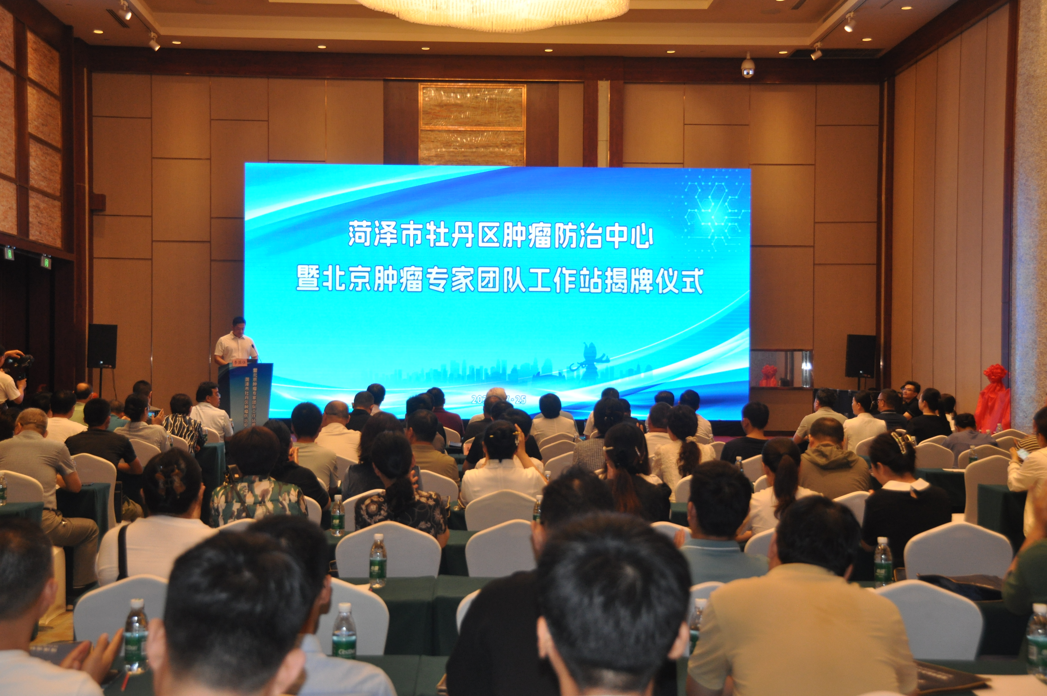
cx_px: 524
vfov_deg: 28.0
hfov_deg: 41.2
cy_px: 348
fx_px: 1394
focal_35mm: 48
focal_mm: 32
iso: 800
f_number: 4.2
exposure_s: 1/100
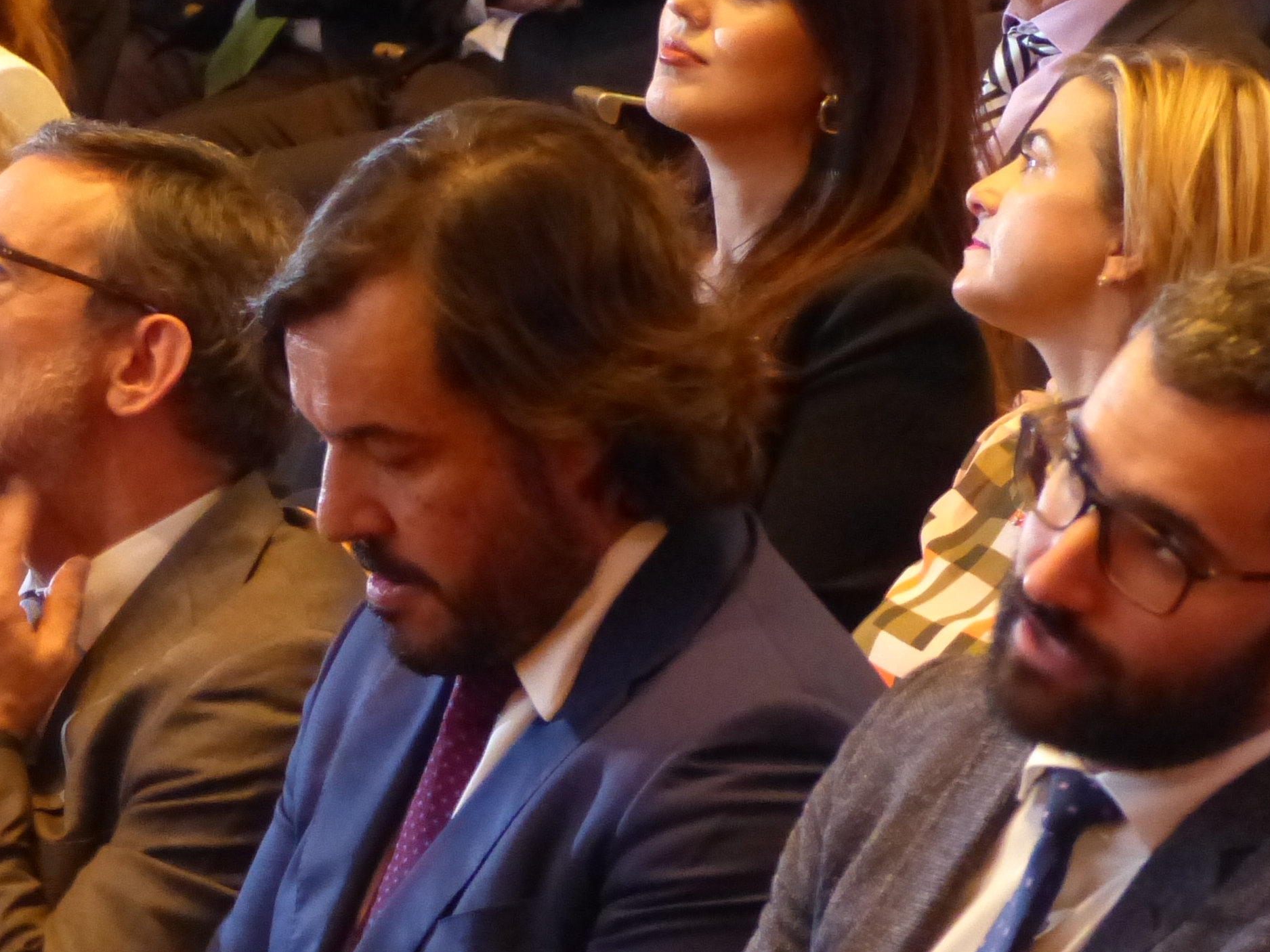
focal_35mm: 288
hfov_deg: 6.8
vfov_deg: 5.2
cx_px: -65
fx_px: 10566
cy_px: 807
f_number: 3.2
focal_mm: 24.3
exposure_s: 1/10
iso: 800
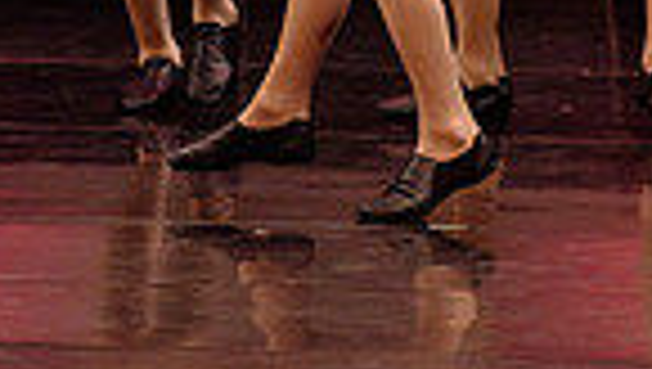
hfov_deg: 3.7
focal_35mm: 572
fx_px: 9902
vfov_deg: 2.1
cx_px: 1465
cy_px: -591
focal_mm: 120
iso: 1600
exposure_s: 1/200
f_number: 2.8
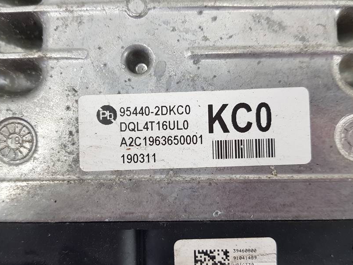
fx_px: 336
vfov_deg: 42.7
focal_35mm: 33
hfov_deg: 55.3
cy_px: 159
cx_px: 169
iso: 200
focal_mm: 4.2
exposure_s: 1/100
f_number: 1.7
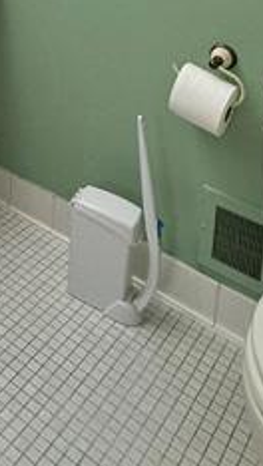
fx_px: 619
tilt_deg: -2.1
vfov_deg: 31.7
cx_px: -44
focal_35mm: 50
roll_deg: -4.2
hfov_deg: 22.3
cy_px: -139
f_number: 2.2
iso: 160
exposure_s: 1/120
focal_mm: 2.22
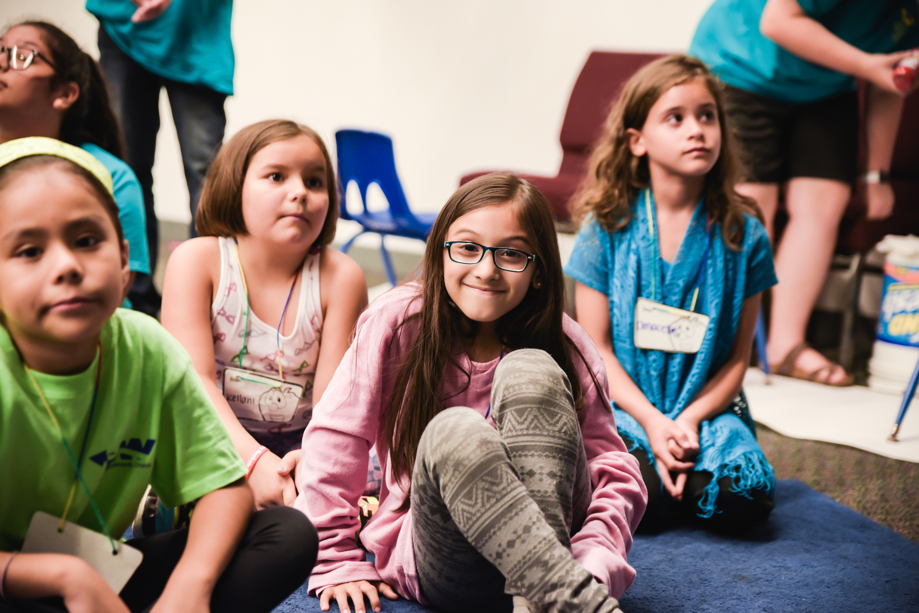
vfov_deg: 19.5
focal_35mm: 70
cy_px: 306
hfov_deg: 28.8
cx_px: 460
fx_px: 1788
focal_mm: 70
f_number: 2.8
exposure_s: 1/125
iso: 1250
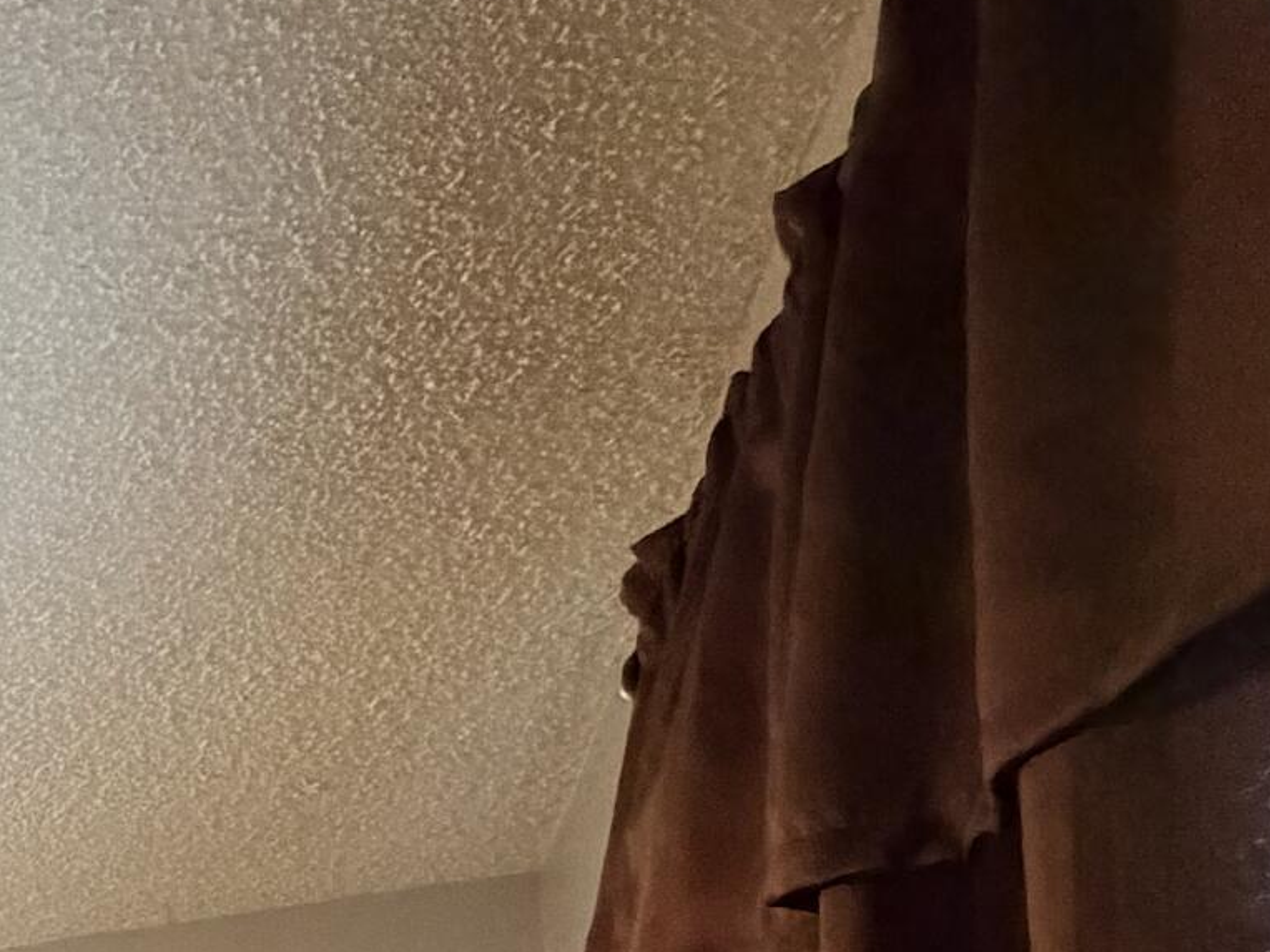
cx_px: -873
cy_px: 1392
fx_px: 2018
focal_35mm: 55
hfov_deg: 23.3
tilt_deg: +5.0
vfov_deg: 22.3
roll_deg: -0.6
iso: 800
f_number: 2.2
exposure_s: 1/60
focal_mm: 2.22
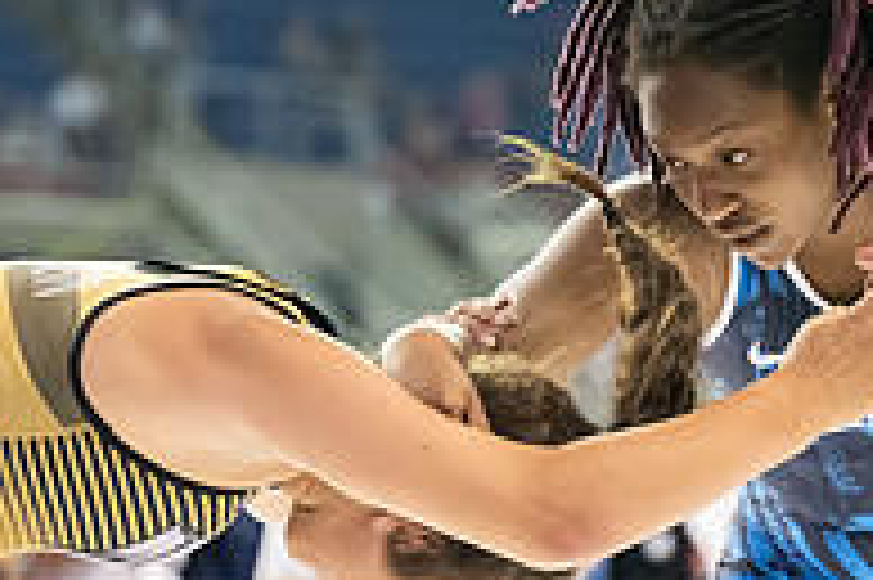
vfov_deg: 4.2
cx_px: 681
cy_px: 666
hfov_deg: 6.3
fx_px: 7971
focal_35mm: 329
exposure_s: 1/800
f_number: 2.8
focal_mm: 92
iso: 5000
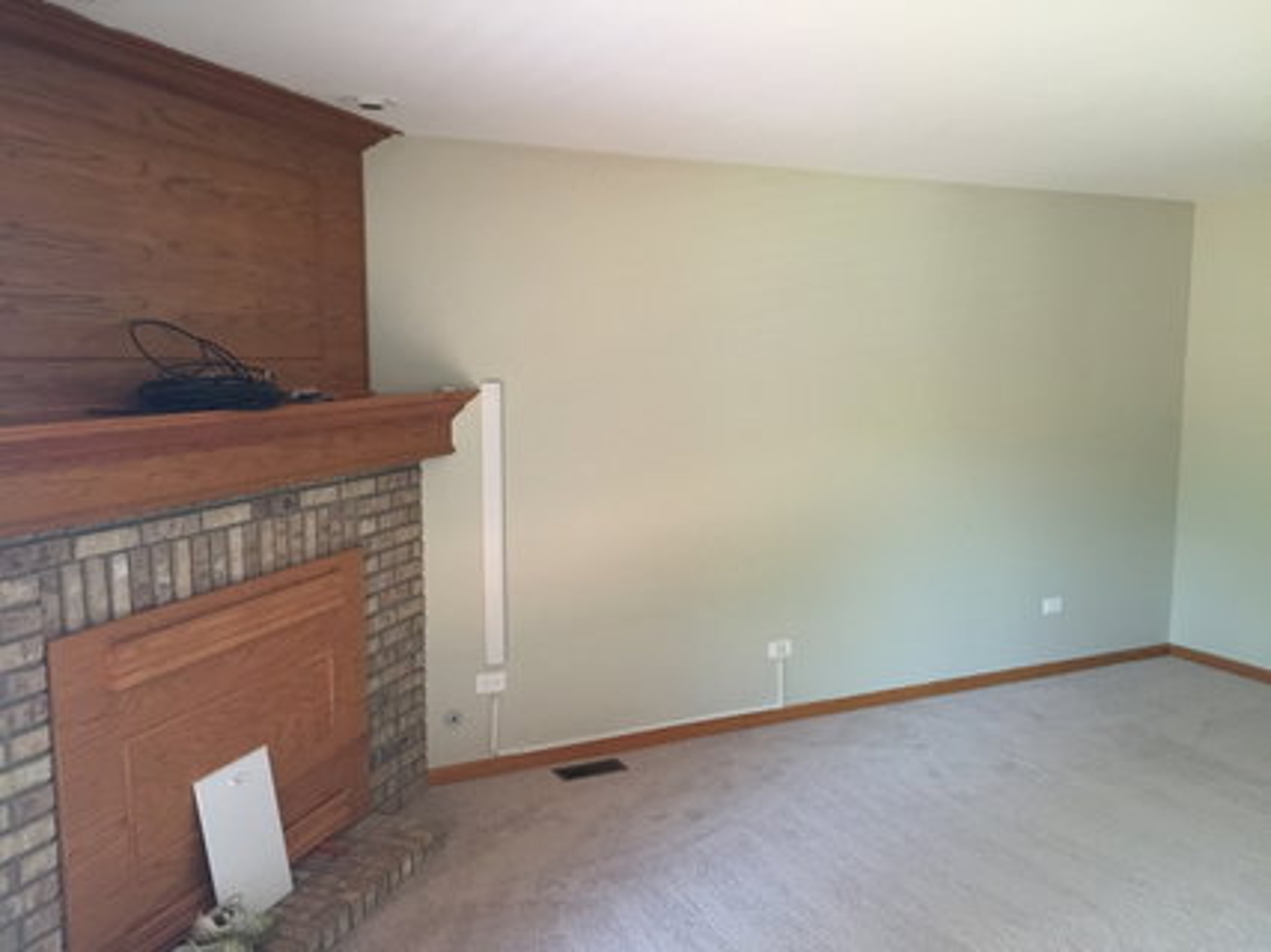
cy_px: 476
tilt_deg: -7.0
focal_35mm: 29
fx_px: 1064
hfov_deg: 61.7
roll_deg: +0.5
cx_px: 636
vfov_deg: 48.2
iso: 125
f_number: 2.2
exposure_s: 1/15
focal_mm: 4.15
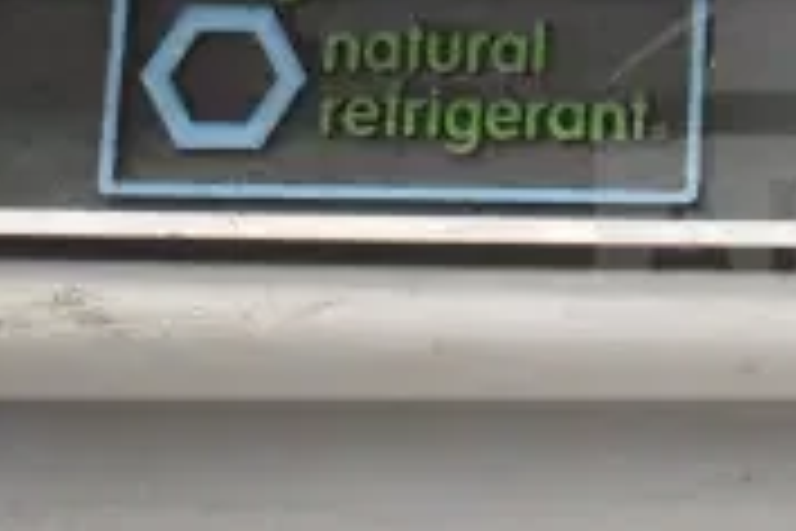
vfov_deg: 9.1
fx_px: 3310
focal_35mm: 150
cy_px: -7
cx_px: 1097
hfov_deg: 13.1
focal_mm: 29
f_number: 5
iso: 6400
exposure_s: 1/100
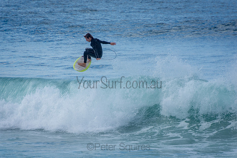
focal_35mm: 600
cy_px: 79
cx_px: 118
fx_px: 3951
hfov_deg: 3.4
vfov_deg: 2.3
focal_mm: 400
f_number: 5.6
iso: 125
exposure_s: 1/800
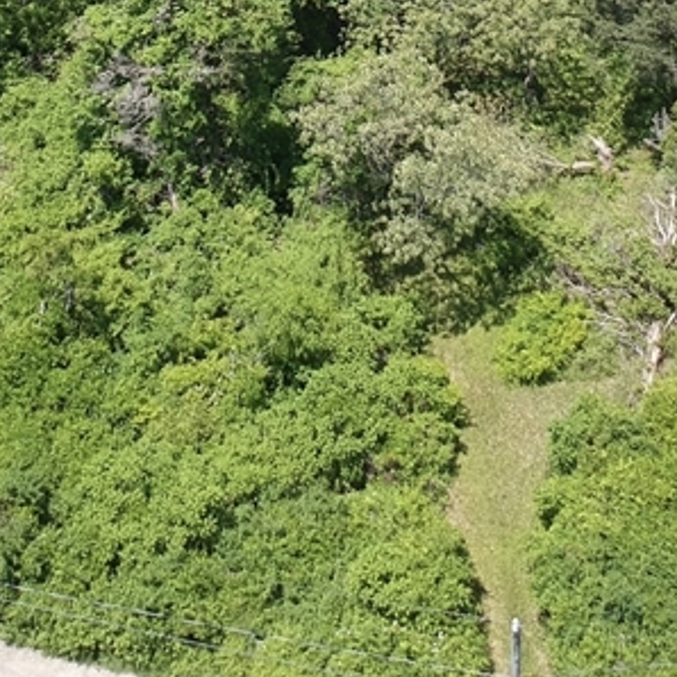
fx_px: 1682
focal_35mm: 76
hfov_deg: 22.8
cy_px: -111
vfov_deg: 21.3
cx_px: 343
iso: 100
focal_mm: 4.49
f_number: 2.6
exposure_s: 1/640
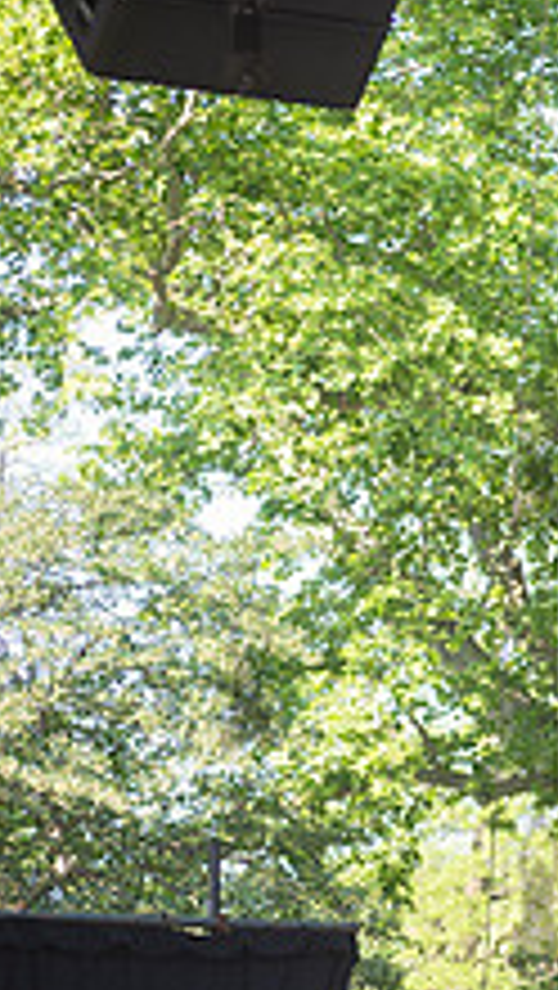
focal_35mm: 221
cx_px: 1116
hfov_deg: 5.4
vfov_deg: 9.7
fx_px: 5804
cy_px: 668
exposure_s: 1/250
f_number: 3.5
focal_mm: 80
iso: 200
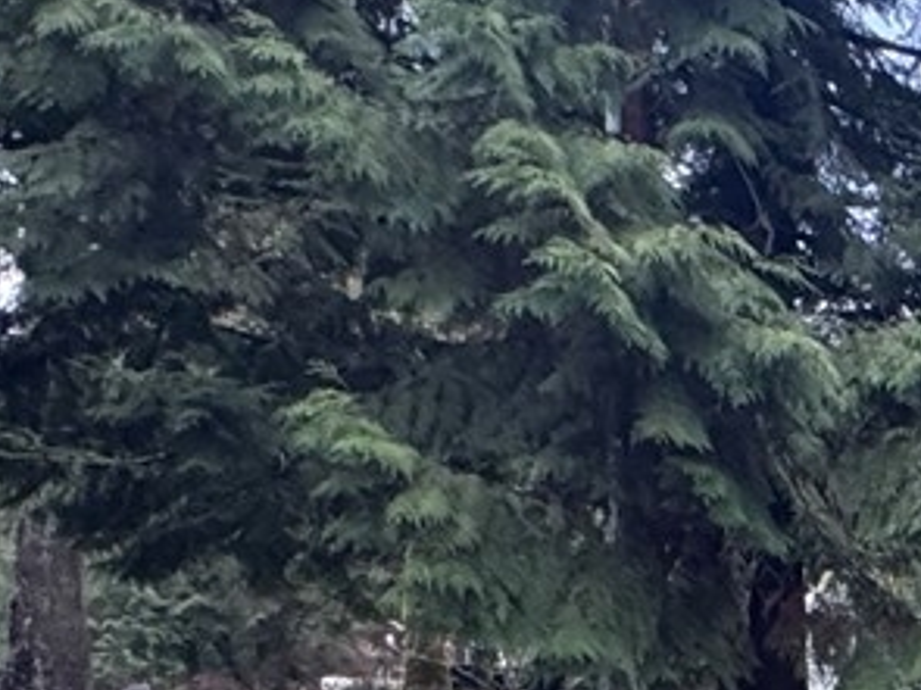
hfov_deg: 16.4
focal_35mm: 76
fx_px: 2021
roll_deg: -1.3
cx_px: 2020
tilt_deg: -3.0
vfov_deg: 18.4
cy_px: 830
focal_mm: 2.22
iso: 200
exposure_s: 1/99
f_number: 2.2
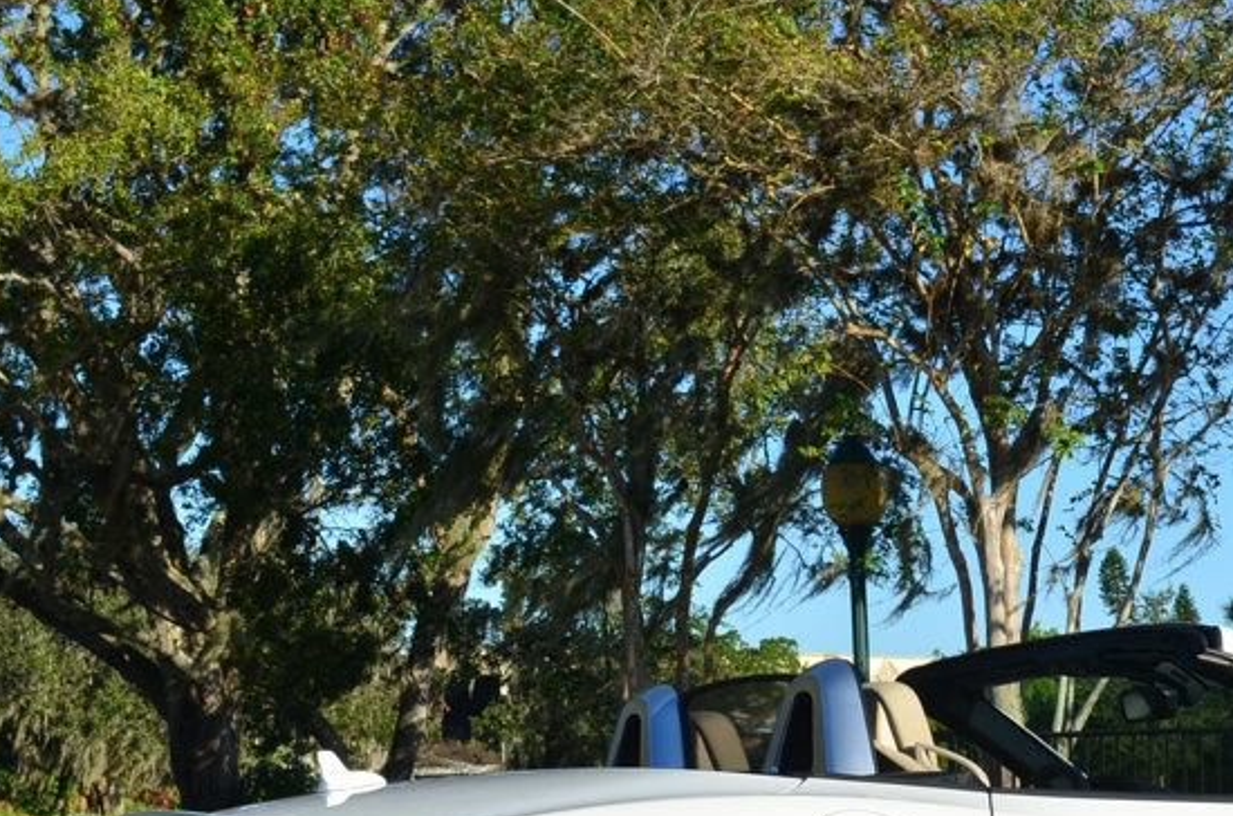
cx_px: 1027
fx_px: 2765
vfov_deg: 16.5
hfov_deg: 24.6
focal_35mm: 81
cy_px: 747
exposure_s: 1/125
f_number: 11
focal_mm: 29
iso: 110
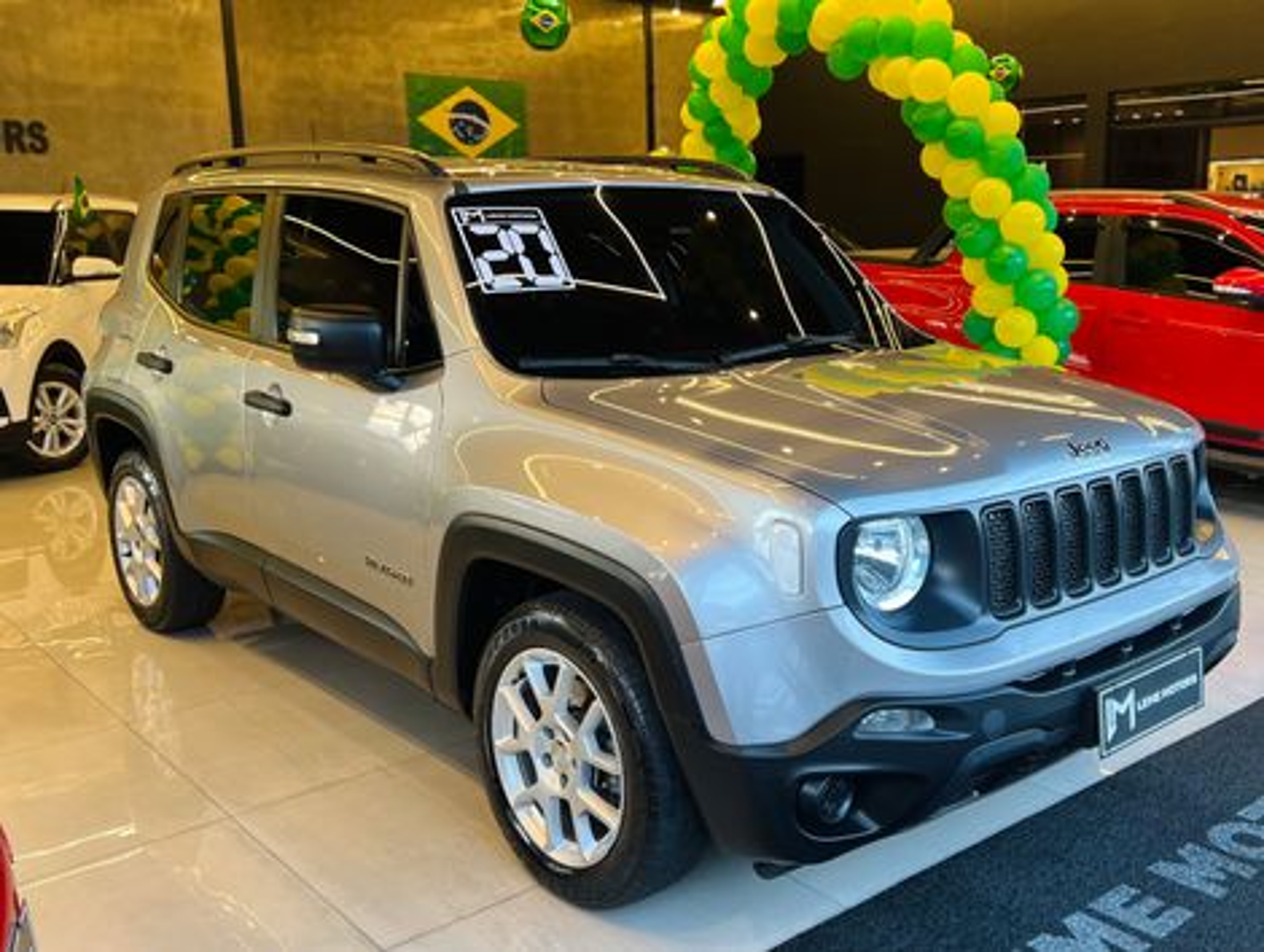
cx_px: 632
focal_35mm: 26
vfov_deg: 53.2
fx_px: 951
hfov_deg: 67.2
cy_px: 476
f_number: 1.5
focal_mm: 5.7
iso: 100
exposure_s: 1/60
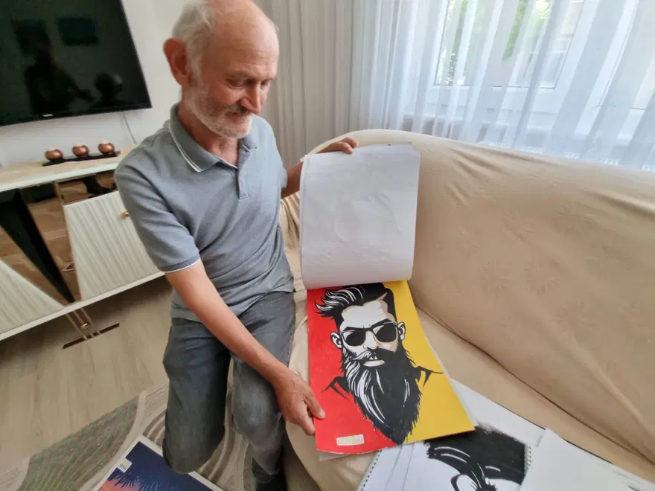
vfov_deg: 89.9
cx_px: 328
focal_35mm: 13
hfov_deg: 106.2
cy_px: 246
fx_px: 246
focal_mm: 1.74
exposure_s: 1/50
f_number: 2.2
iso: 100
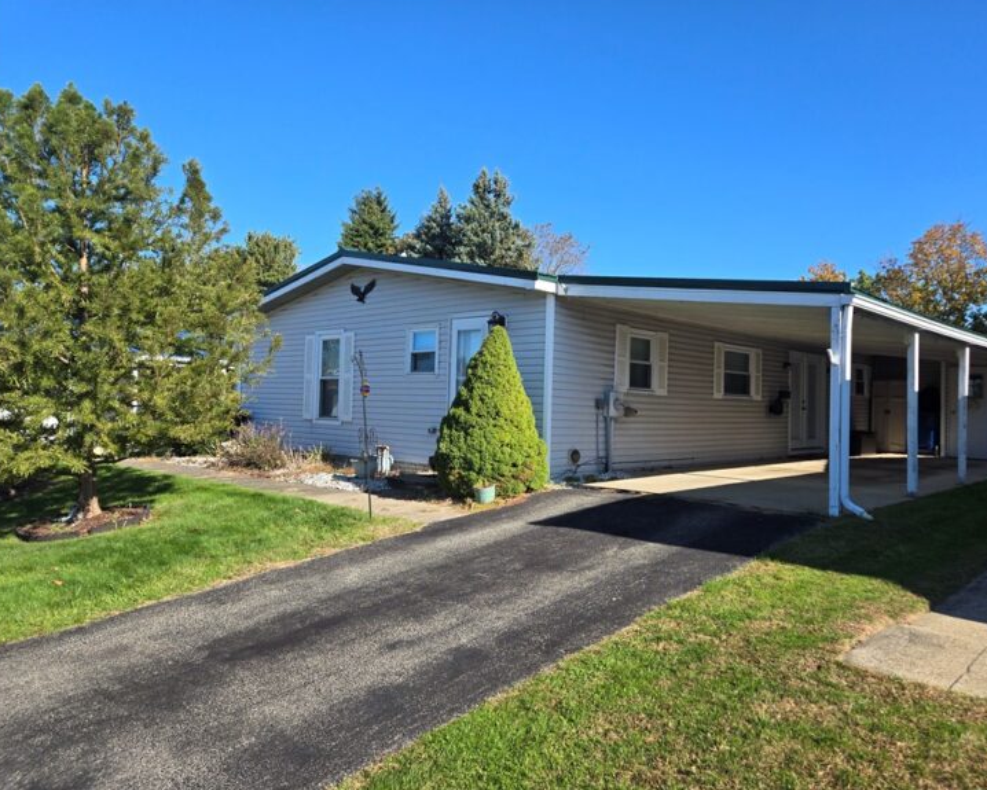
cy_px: 390
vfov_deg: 56.8
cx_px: 535
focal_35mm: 25
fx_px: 731
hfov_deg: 68.0
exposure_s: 1/1084
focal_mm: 5.4
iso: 25
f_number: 1.8
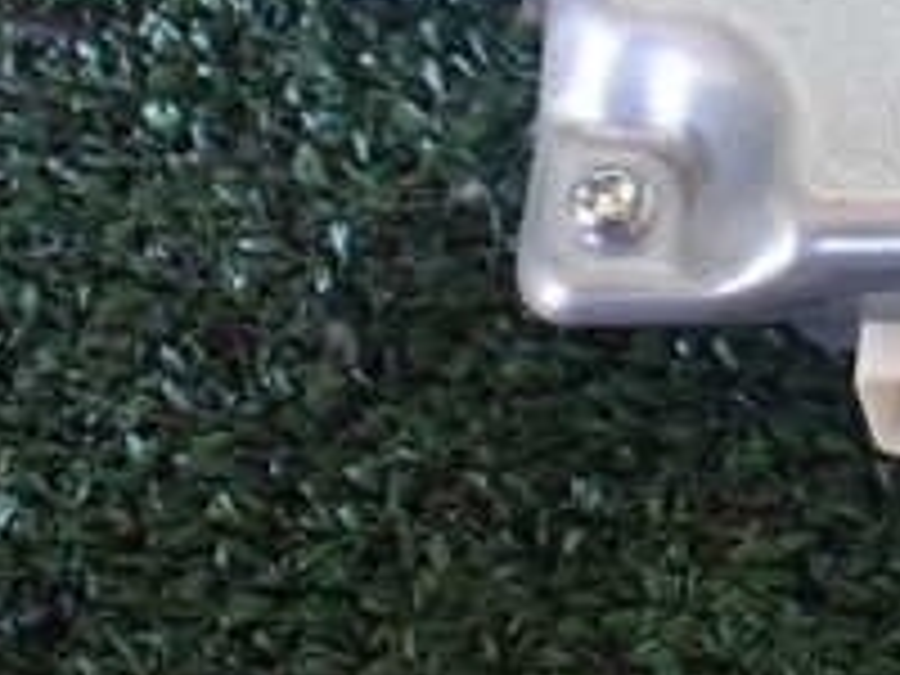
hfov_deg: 19.6
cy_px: -171
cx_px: 1260
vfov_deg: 15.7
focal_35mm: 90
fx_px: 2340
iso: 800
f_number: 2.3
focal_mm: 5.4
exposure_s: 1/125
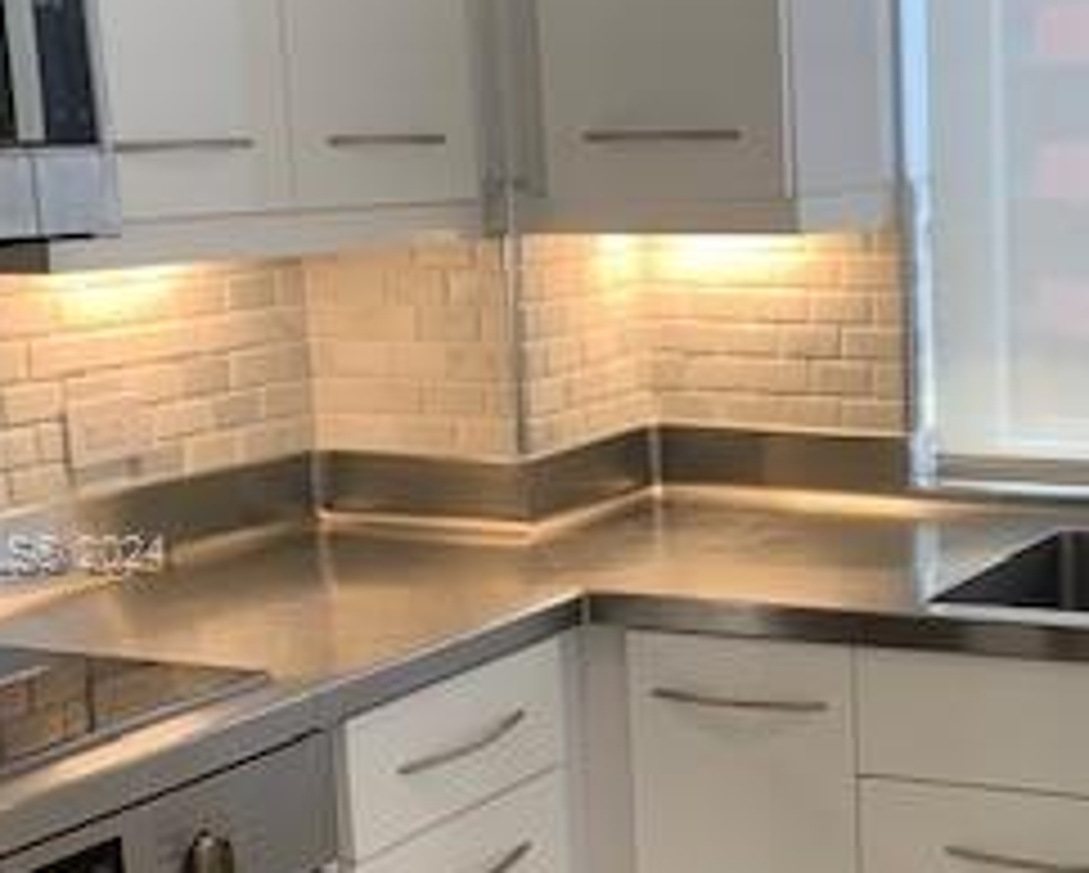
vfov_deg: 22.8
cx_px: 986
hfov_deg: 27.3
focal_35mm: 67
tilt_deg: -9.6
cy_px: 558
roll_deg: +0.1
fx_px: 2161
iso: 40
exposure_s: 1/120
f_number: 1.8
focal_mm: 4.25
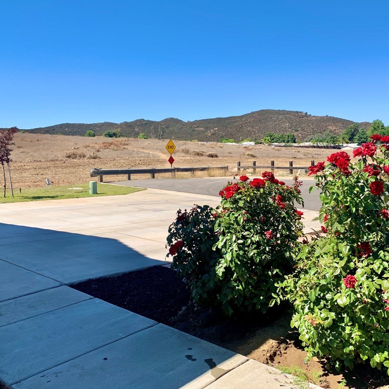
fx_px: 394
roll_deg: +2.1
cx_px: 241
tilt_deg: -6.6
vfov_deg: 52.5
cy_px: 193
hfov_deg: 52.0
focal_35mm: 31
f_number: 1.8
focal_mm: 4.25
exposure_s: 1/2075
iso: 25
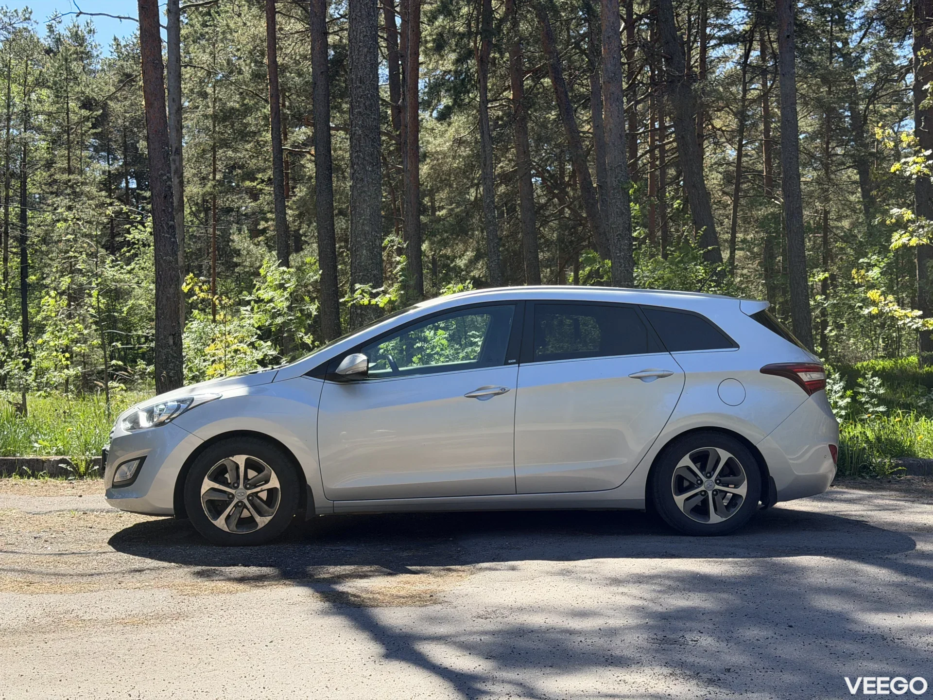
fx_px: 1294
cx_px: 466
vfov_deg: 30.3
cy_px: 350
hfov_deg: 39.7
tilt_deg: +0.3
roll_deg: +0.0
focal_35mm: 48
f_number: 1.78
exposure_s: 1/1795
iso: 100
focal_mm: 6.76
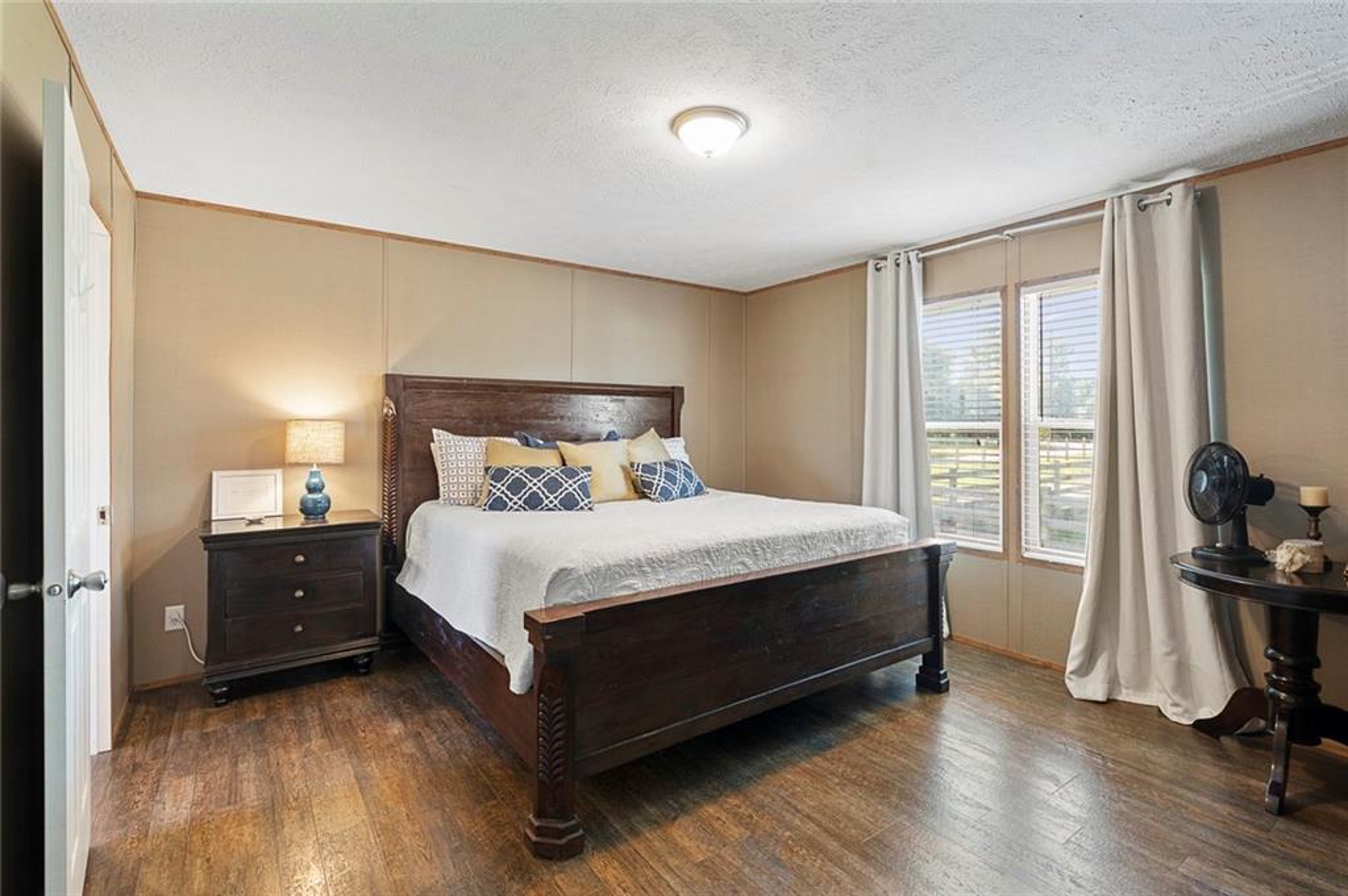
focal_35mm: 16
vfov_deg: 73.7
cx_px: 674
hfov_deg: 96.8
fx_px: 599
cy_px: 448
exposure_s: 1.5
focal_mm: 16
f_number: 8
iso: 800
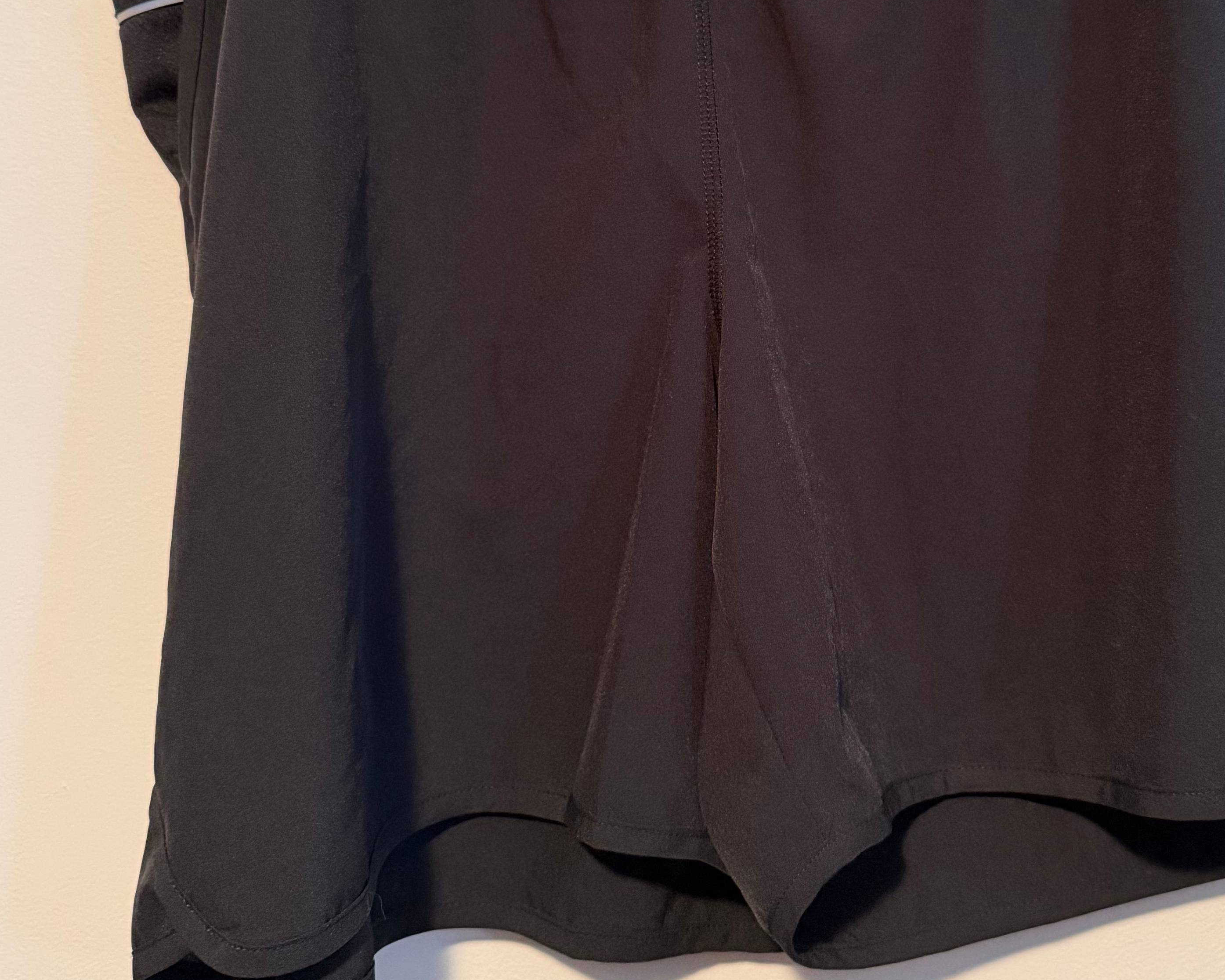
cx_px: 720
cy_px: 226
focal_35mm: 43
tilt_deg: -0.8
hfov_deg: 42.7
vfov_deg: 34.1
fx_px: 1559
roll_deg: +0.1
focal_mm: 6.76
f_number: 1.78
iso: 800
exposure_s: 1/60
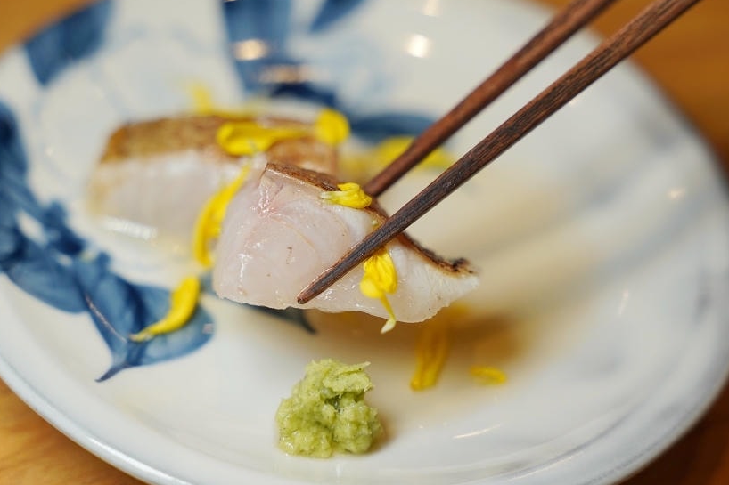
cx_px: 336
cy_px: 243
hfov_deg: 18.6
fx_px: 2227
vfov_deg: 12.4
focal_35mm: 110
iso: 100
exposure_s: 1/80
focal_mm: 75
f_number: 4
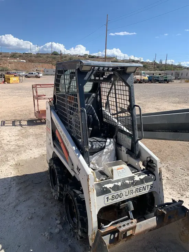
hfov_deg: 53.1
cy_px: 126
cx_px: 94
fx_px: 189
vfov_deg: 67.3
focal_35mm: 26
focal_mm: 4.25
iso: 25
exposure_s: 1/2364
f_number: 1.8
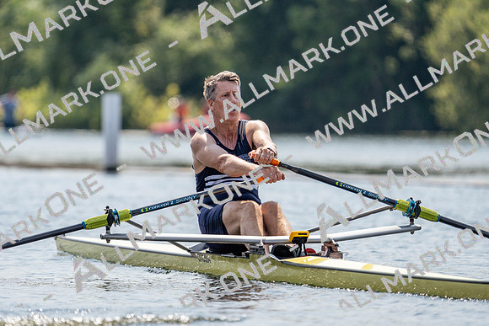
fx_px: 6141
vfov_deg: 3.0
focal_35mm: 452
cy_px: 163
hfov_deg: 4.6
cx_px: 244
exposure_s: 1/1600
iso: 200
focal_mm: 452
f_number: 6.3
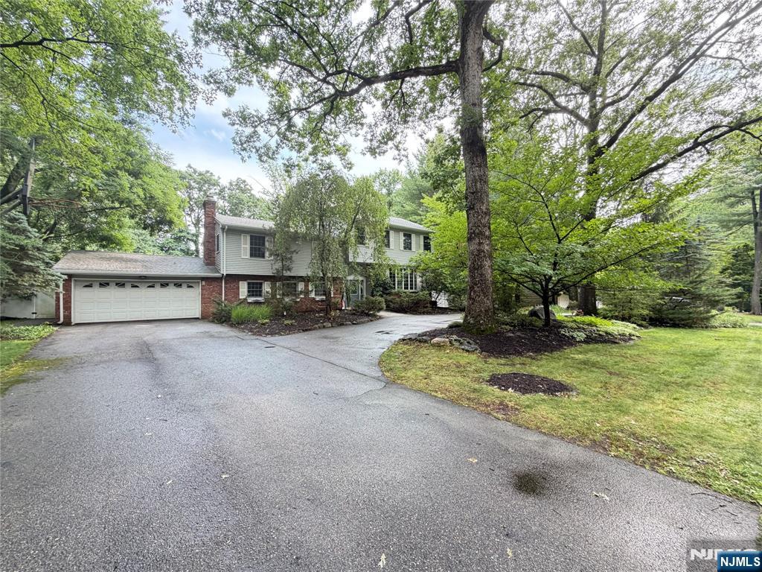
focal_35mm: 14
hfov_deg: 102.1
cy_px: 286
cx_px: 381
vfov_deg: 85.7
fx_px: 308
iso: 125
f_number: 2.2
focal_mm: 2.22
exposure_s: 1/121
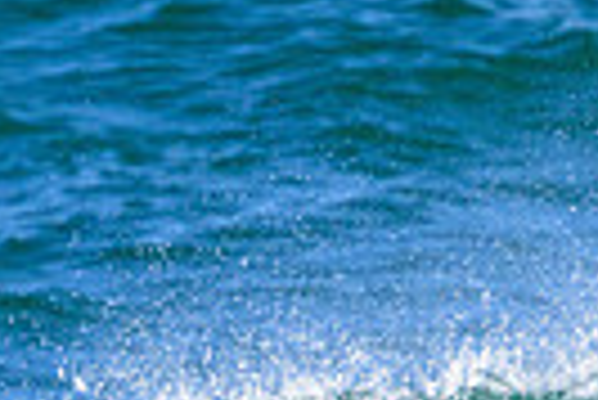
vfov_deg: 0.4
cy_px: 829
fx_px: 58019
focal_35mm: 3489
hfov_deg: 0.6
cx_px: 540
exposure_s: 1/2000
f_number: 11
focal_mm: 800
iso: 1600
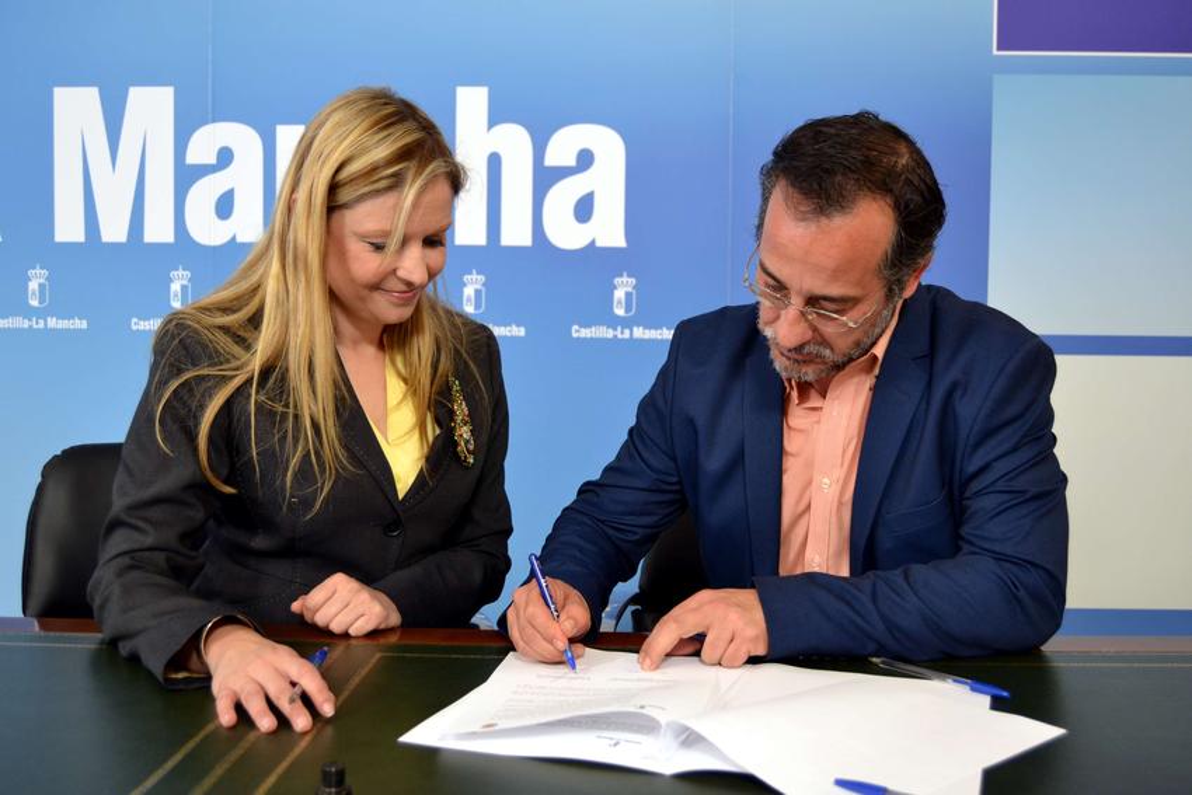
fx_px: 1291
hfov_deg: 49.5
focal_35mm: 39
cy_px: 398
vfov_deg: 34.2
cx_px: 596
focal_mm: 26
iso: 450
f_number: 4
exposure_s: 1/60
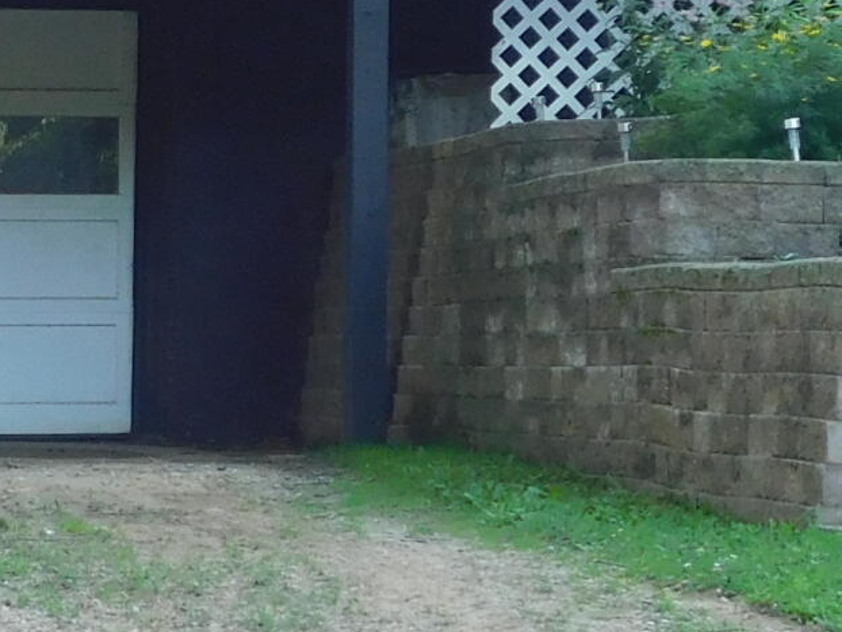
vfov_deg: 6.8
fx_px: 5280
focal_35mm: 217
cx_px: 69
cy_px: 84
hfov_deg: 9.1
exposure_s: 1/80
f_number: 3.7
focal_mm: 8
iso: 125
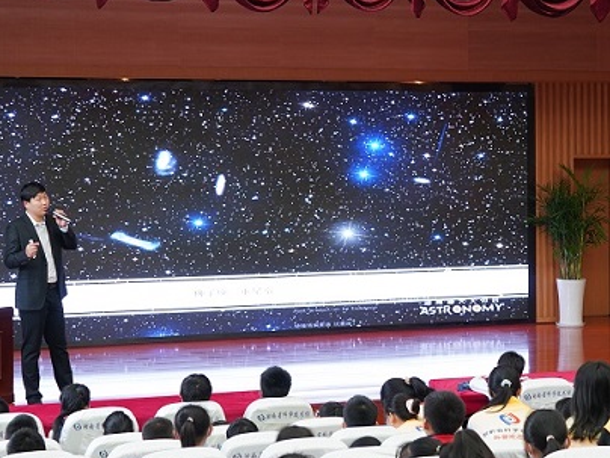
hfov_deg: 24.4
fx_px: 1410
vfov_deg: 18.4
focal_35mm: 80
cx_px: 347
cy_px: 156
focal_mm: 42
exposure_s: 1/15
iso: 500
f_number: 5
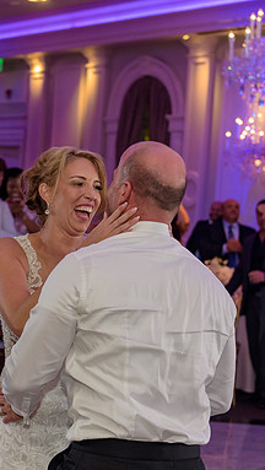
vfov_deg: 23.2
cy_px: 236
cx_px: 40
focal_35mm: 92
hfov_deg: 13.1
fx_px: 1147
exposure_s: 1/125
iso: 1600
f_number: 3.2
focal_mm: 58
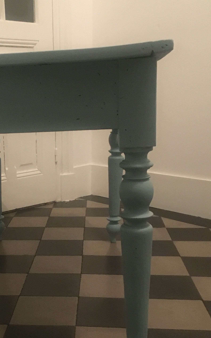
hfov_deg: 26.0
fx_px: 451
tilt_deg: -13.1
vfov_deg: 40.9
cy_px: 199
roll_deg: +1.3
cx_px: 48
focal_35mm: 49
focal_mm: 4.15
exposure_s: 1/17
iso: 250
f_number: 2.2
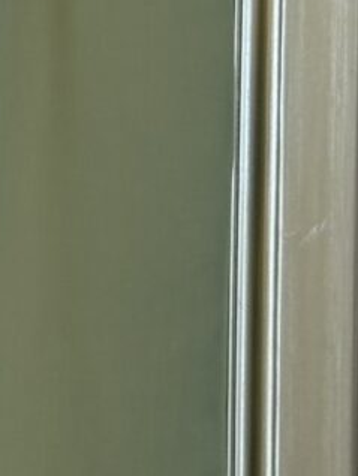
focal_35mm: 193
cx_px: -144
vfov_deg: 10.2
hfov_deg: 7.6
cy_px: 24
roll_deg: -1.0
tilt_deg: -2.6
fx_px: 2658
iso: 80
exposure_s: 1/299
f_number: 1.78
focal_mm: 6.76
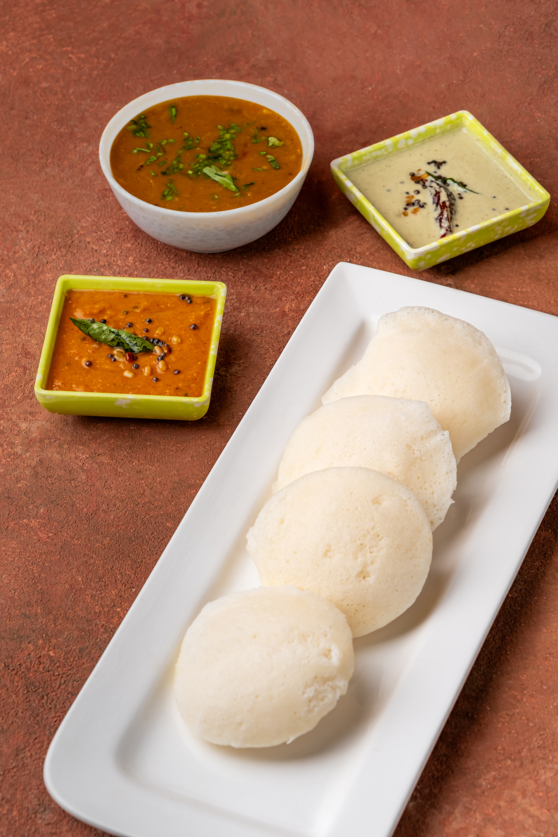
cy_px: 418
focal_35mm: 120
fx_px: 2790
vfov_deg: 17.1
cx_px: 279
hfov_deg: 11.4
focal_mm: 80
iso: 200
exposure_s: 1/160
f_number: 9
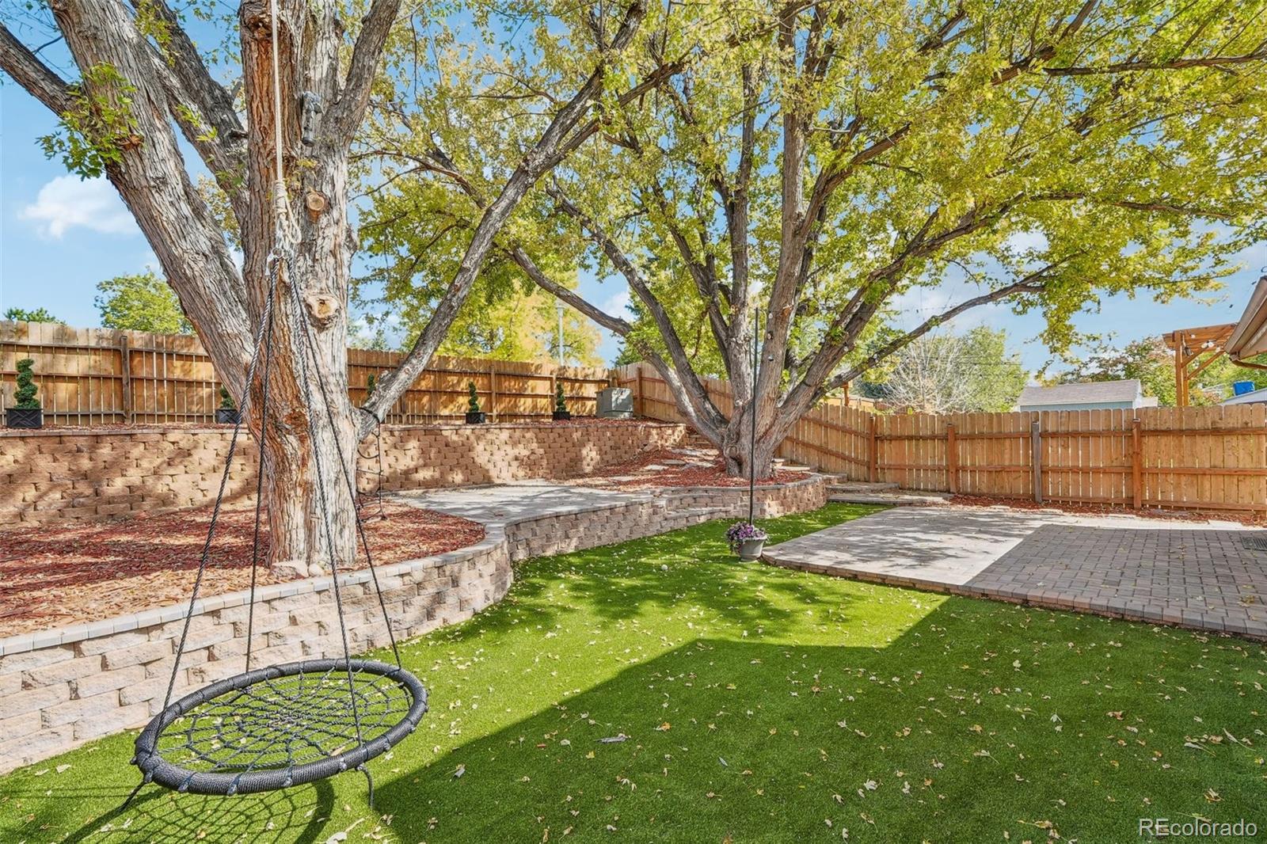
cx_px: 634
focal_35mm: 15
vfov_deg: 77.3
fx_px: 528
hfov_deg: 100.4
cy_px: 422
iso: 800
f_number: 8
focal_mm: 10
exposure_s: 1/125
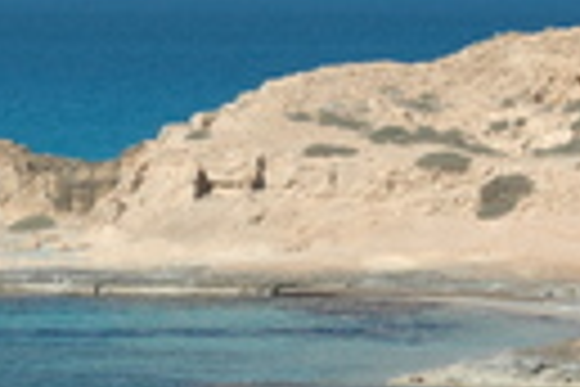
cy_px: 171
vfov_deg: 3.3
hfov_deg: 4.9
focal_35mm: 420
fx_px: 6766
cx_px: 4
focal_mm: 82
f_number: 11
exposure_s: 1/500
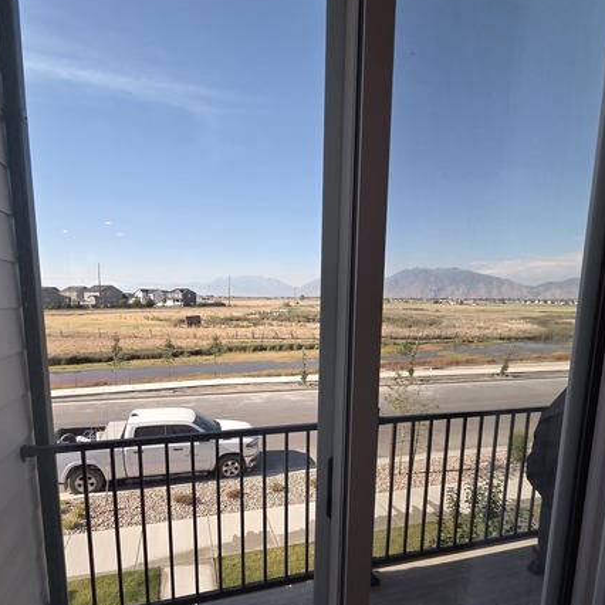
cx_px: 294
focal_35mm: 18
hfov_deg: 80.7
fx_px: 356
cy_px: 361
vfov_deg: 79.8
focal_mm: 2.2
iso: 125
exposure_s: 1/2000
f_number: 2.2
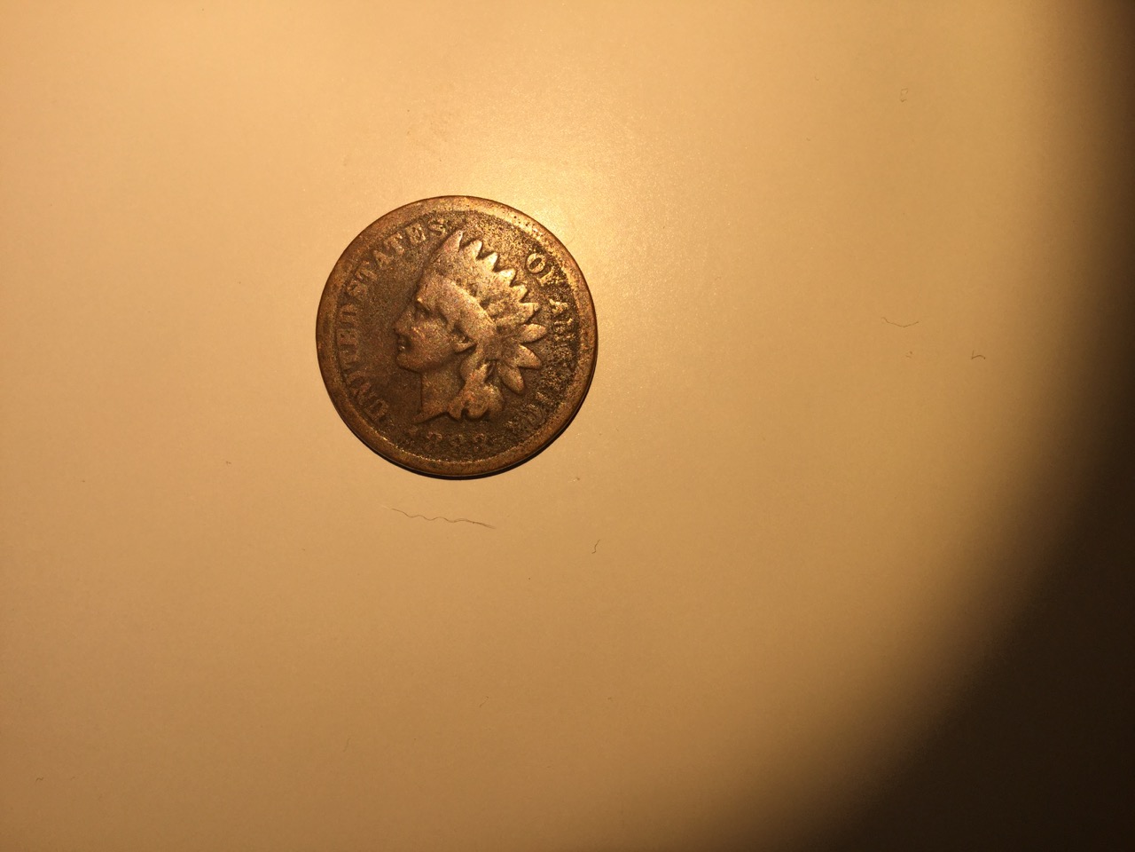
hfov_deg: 58.4
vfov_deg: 45.4
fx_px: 1016
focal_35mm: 31
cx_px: 568
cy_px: 426
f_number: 2.4
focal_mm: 3.3
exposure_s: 1/566
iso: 25
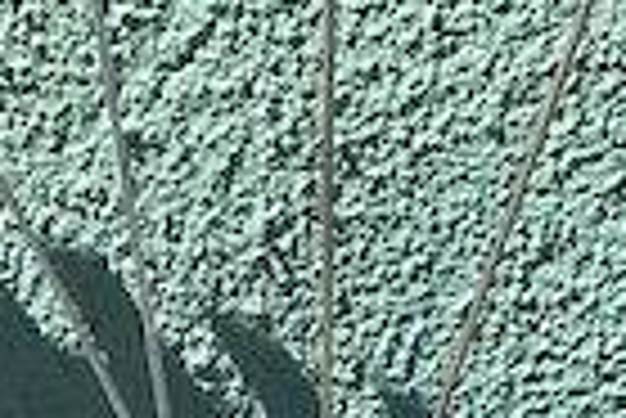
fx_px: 3864
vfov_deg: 6.0
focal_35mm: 222
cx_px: 621
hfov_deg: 9.2
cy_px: 849
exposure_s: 1/1054
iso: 25
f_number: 2.2
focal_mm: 4.15
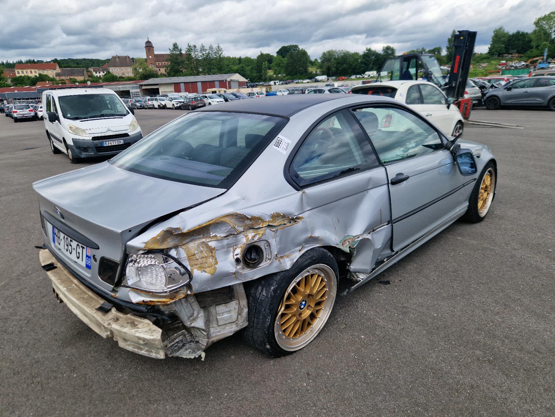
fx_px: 369
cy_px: 208
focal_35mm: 23
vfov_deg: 58.9
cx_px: 278
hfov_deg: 73.9
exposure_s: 1/1111
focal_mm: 5.4
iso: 50
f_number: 1.8
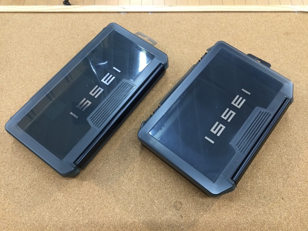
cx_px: 154
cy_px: 116
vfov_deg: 45.4
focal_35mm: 31
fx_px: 276
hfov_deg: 58.4
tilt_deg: -66.9
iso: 64
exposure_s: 1/30
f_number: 2.4
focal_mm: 3.3
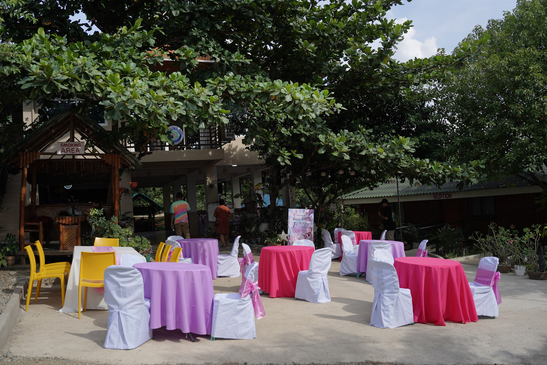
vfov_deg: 37.9
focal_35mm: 35
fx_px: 532
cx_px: 274
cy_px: 182
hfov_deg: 54.4
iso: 200
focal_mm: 35
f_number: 3.5
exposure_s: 1/2000
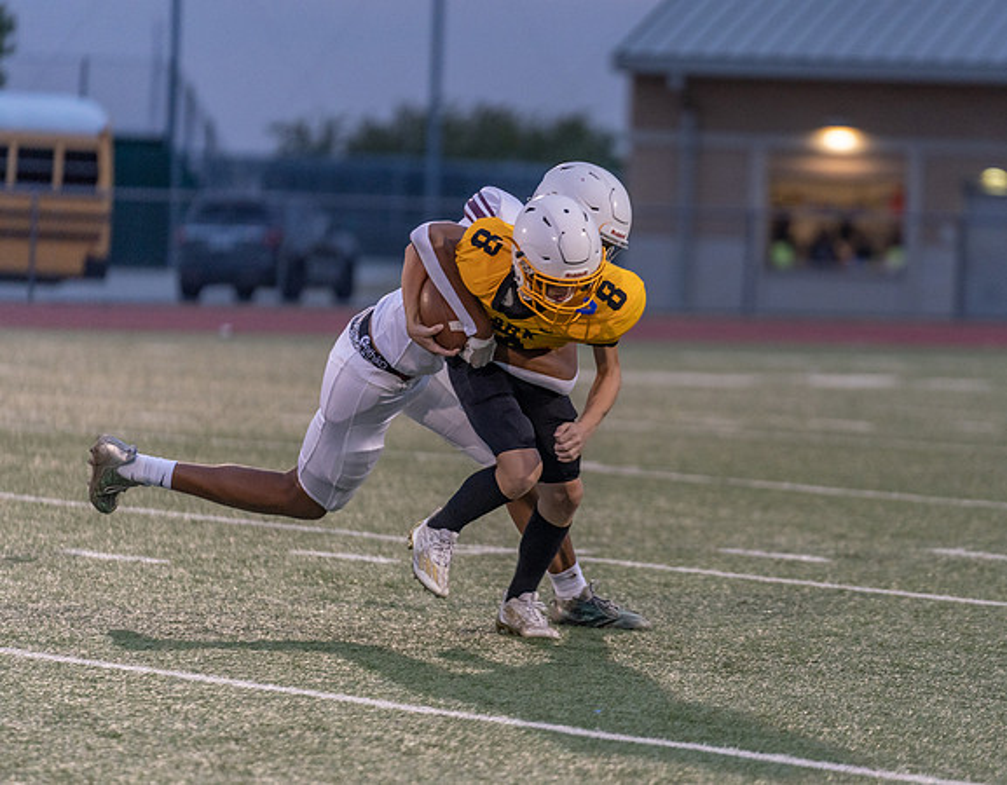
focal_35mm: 253
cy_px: 360
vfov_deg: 6.0
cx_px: 663
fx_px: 7474
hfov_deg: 7.7
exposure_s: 1/1250
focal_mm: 200
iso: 2000
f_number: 2.8
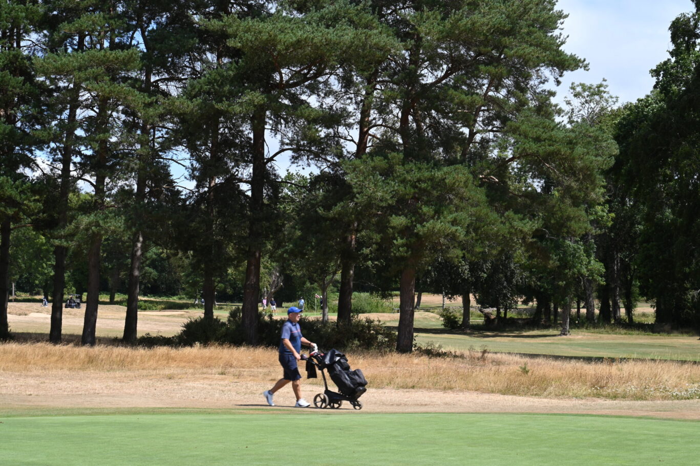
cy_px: 233
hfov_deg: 28.9
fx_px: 1360
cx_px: 350
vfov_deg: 19.4
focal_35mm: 70
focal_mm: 70
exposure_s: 1/100
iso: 200
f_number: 18
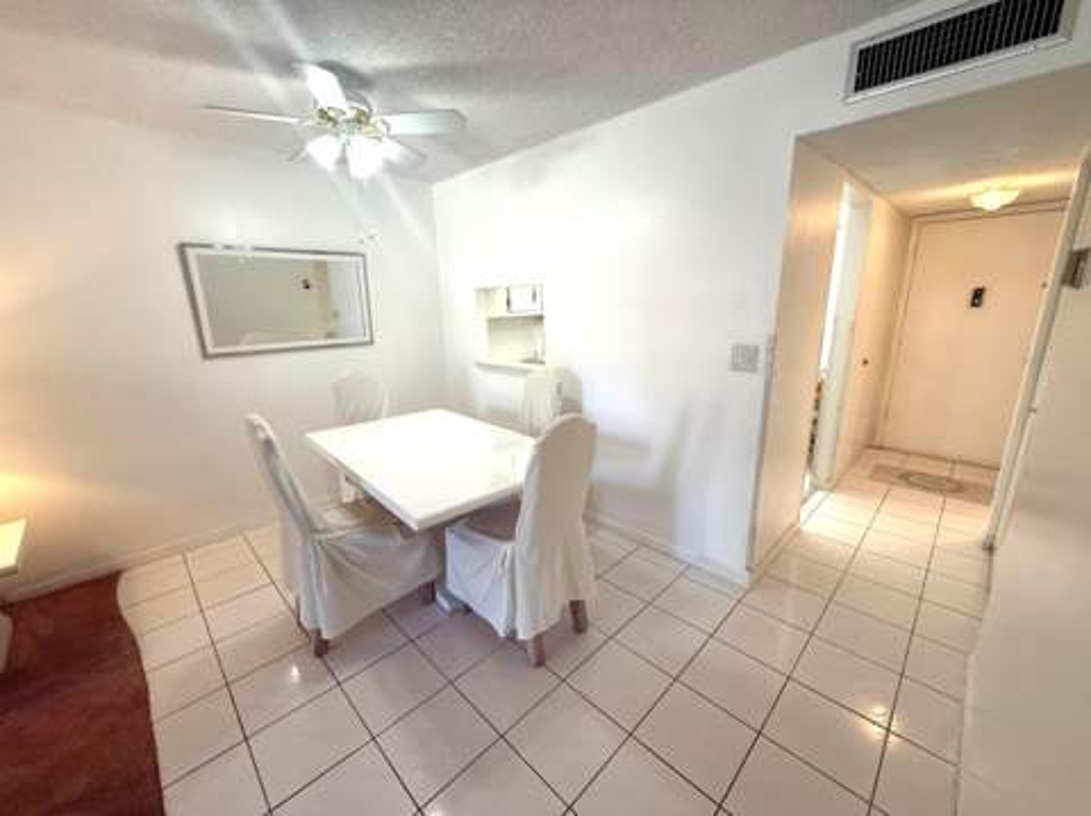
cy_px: 408
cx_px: 546
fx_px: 441
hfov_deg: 102.1
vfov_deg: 85.6
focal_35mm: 14
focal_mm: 2.22
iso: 250
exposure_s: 1/120
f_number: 2.2
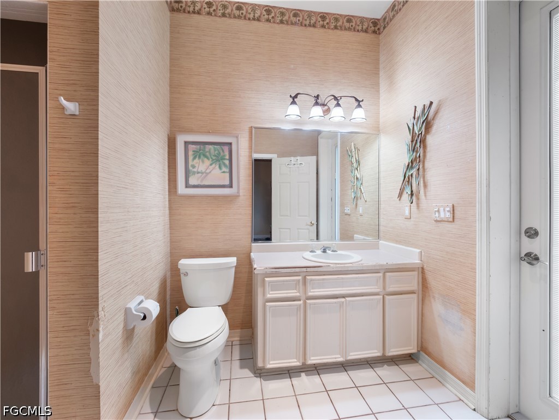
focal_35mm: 14
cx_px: 280
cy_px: 210
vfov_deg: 85.7
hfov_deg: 102.1
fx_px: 226
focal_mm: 7
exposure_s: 1/3
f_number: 7.1
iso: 200
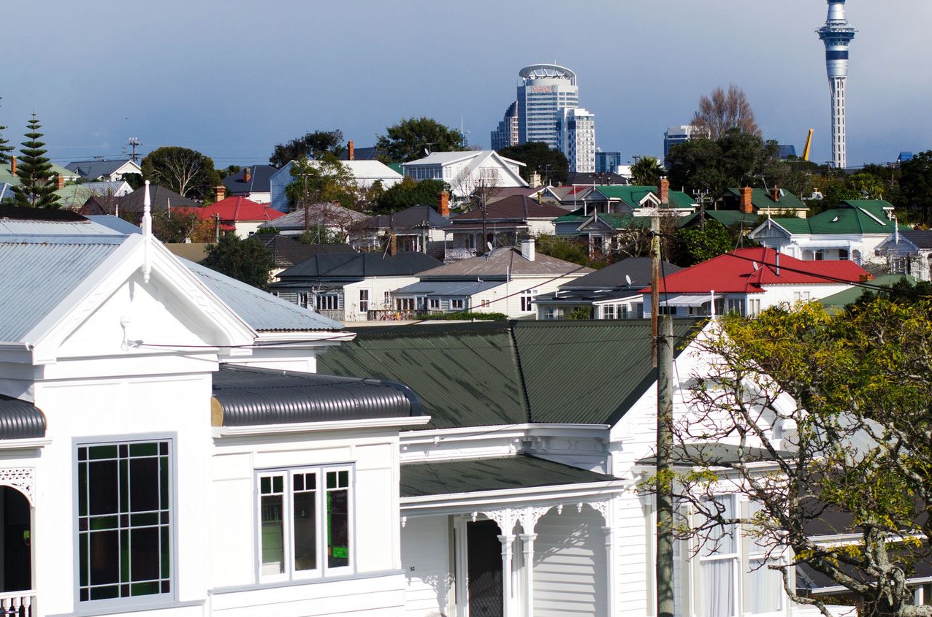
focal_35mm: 158
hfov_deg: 13.0
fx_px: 4082
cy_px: 380
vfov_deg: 8.6
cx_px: 407
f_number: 8
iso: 200
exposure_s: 1/1000
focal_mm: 70
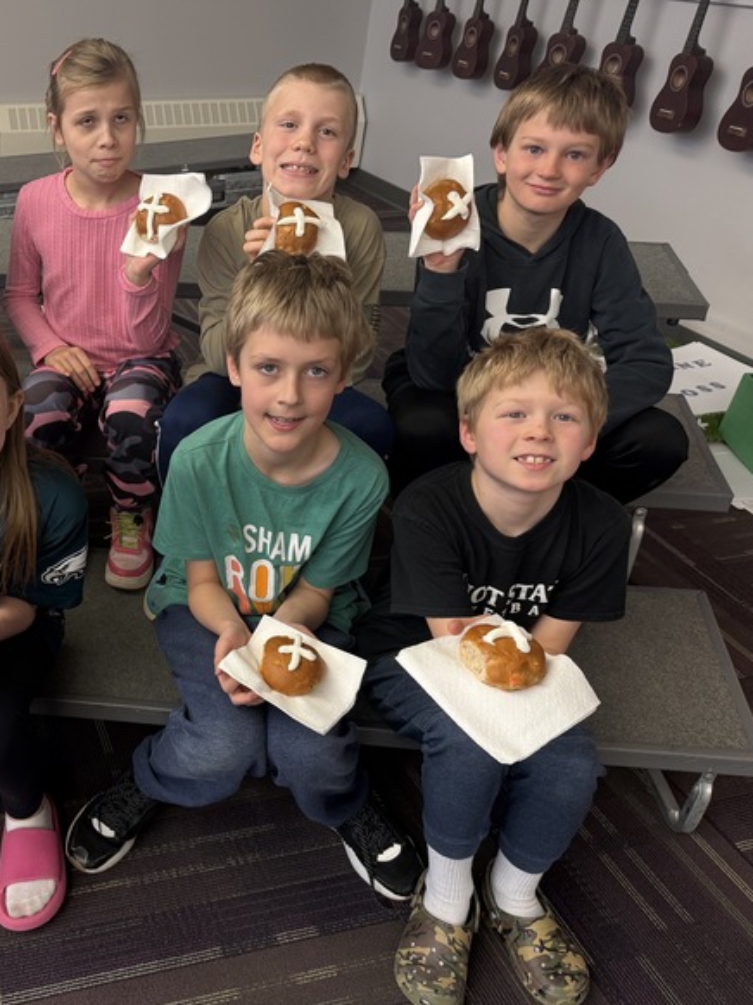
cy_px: 508
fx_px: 958
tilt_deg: -30.9
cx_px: 109
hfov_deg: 40.4
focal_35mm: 33
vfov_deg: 55.4
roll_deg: -1.3
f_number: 1.78
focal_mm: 6.76
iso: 160
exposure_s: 1/60
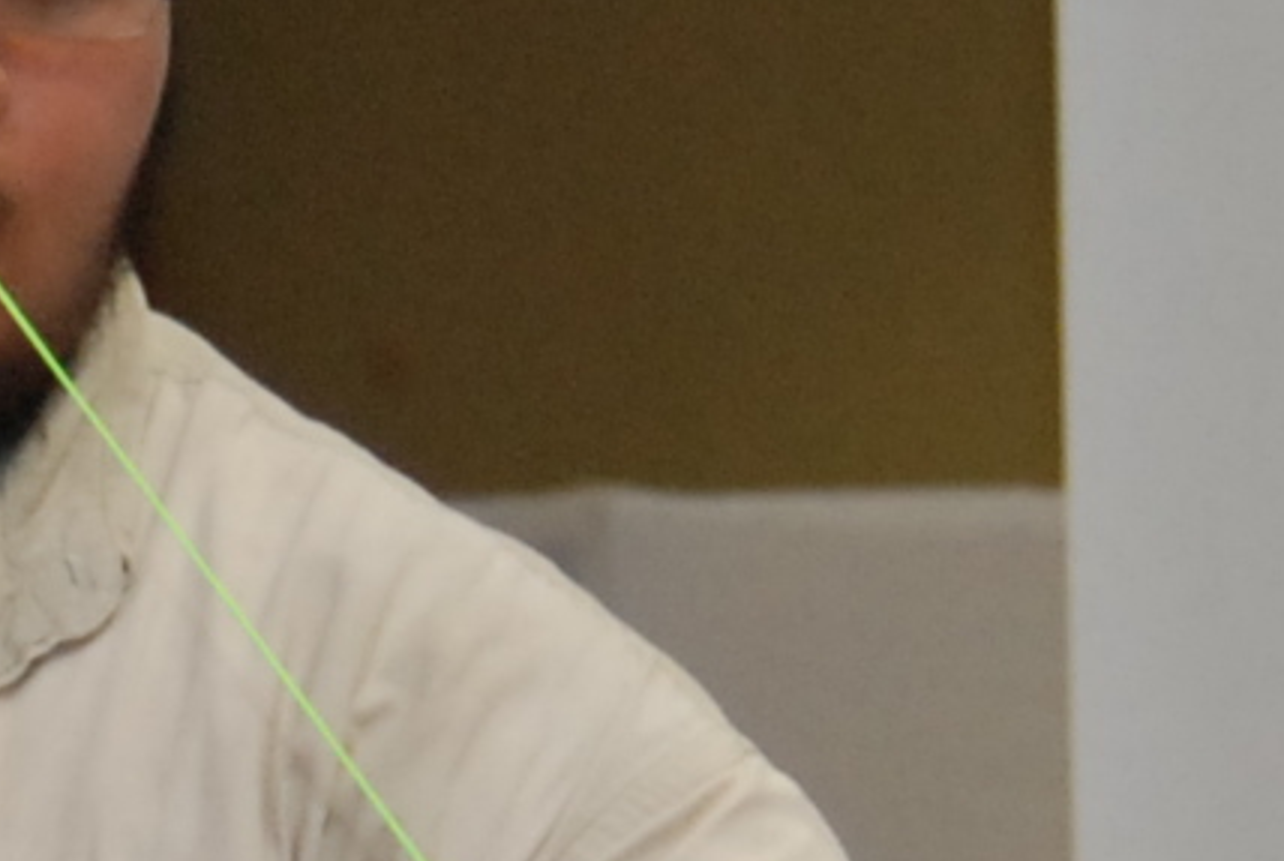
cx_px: -552
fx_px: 11612
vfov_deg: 4.2
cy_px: 1392
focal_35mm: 325
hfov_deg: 6.3
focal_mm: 32
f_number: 2.8
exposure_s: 1/125
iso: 500
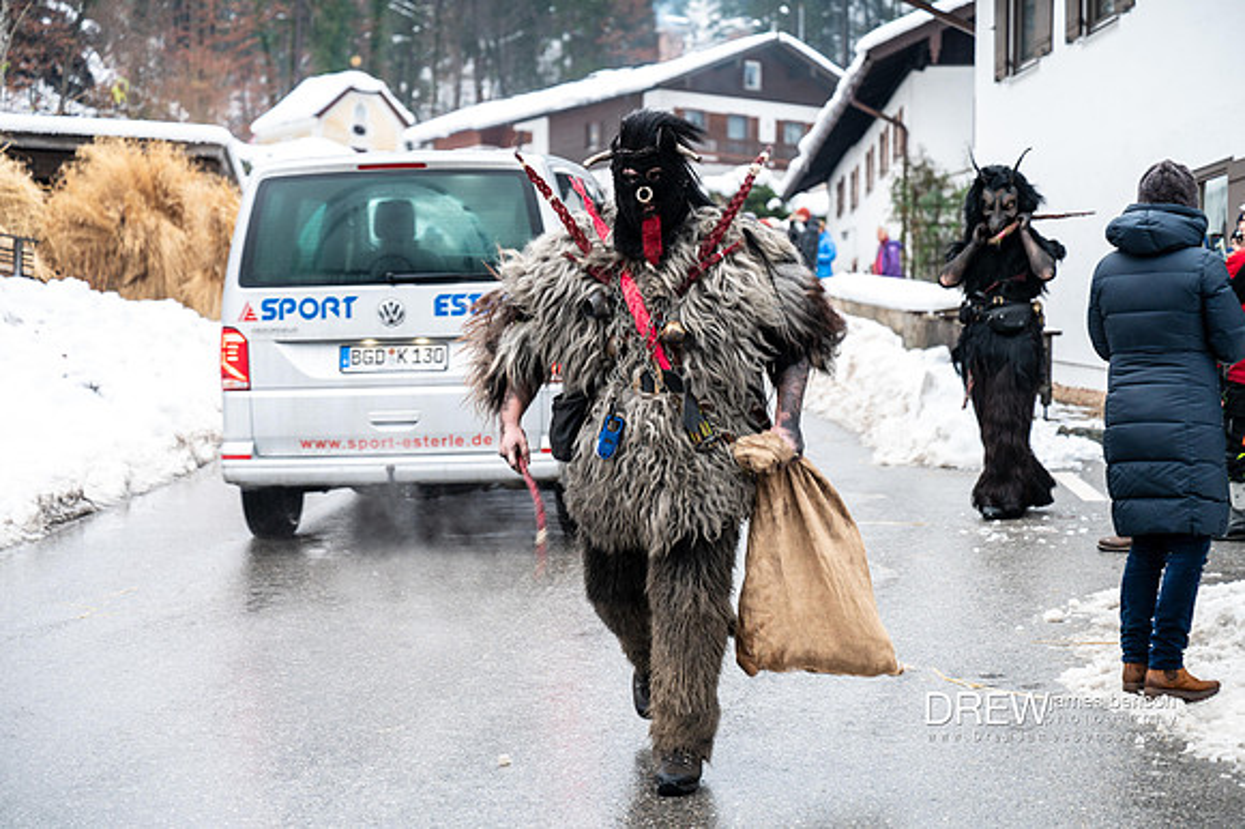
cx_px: 622
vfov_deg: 19.4
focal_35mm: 70
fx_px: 2419
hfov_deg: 28.9
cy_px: 414
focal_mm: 70
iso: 560
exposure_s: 1/125
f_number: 2.8
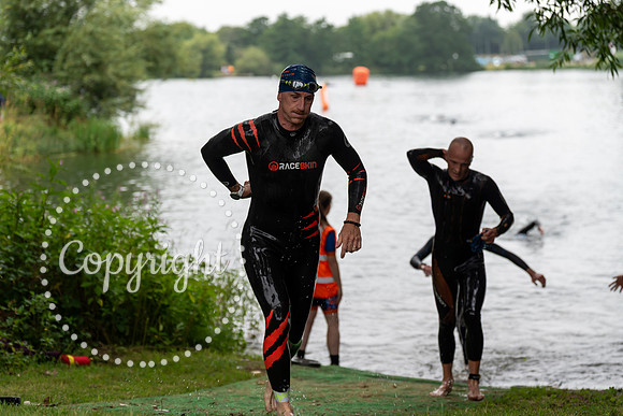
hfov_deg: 25.1
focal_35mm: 81
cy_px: 208
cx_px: 312
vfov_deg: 16.9
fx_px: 1402
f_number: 3.2
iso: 320
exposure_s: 1/400
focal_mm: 81
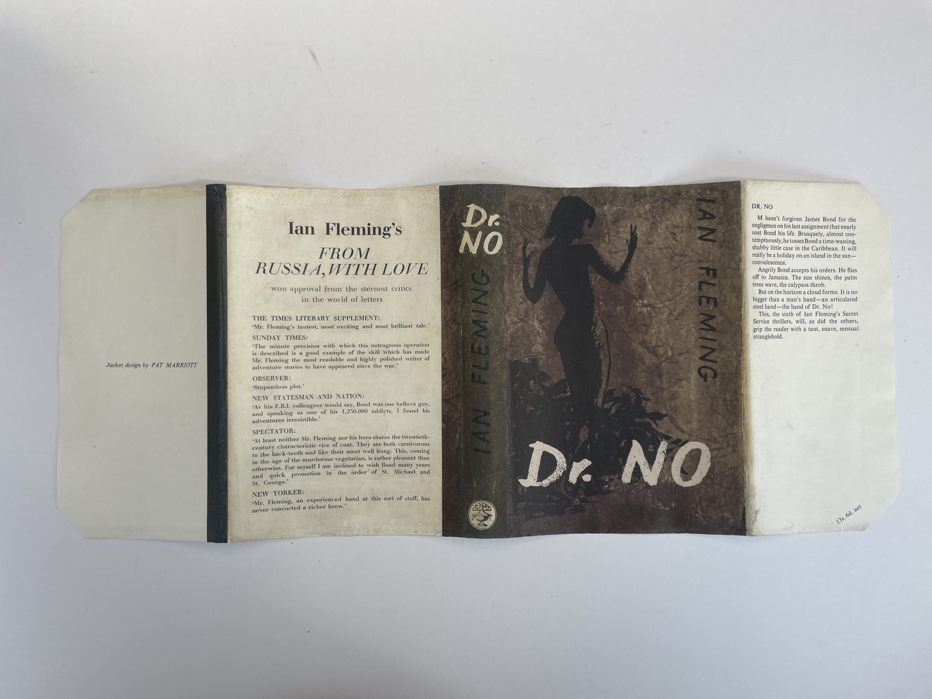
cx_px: 466
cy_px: 350
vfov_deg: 53.1
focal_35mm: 26
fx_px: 700
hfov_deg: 67.3
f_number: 1.6
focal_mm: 4.2
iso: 32
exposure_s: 1/690
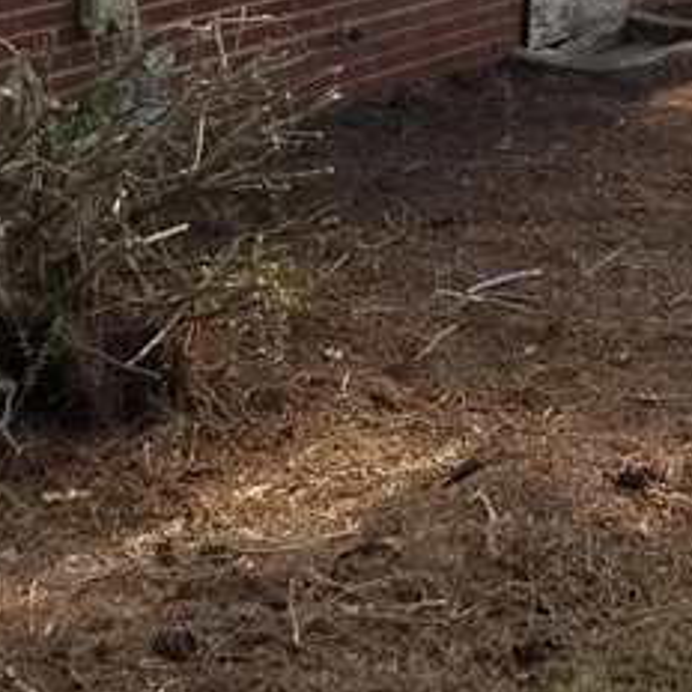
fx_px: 2149
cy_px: -352
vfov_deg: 16.6
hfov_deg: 18.3
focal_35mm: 95
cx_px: 358
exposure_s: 1/588
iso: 50
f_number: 1.7
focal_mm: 4.25
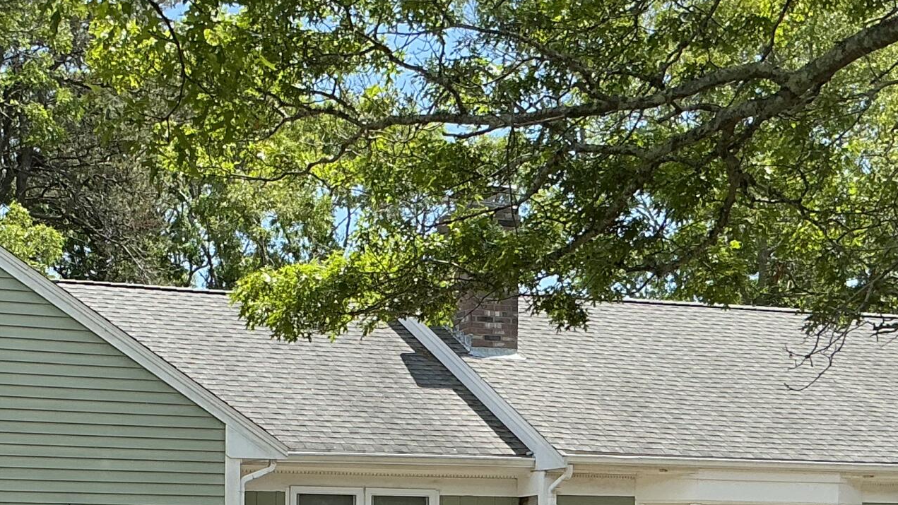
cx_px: 312
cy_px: 573
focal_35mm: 72
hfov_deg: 29.2
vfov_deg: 16.2
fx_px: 1714
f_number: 1.8
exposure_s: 1/749
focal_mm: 3
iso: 25
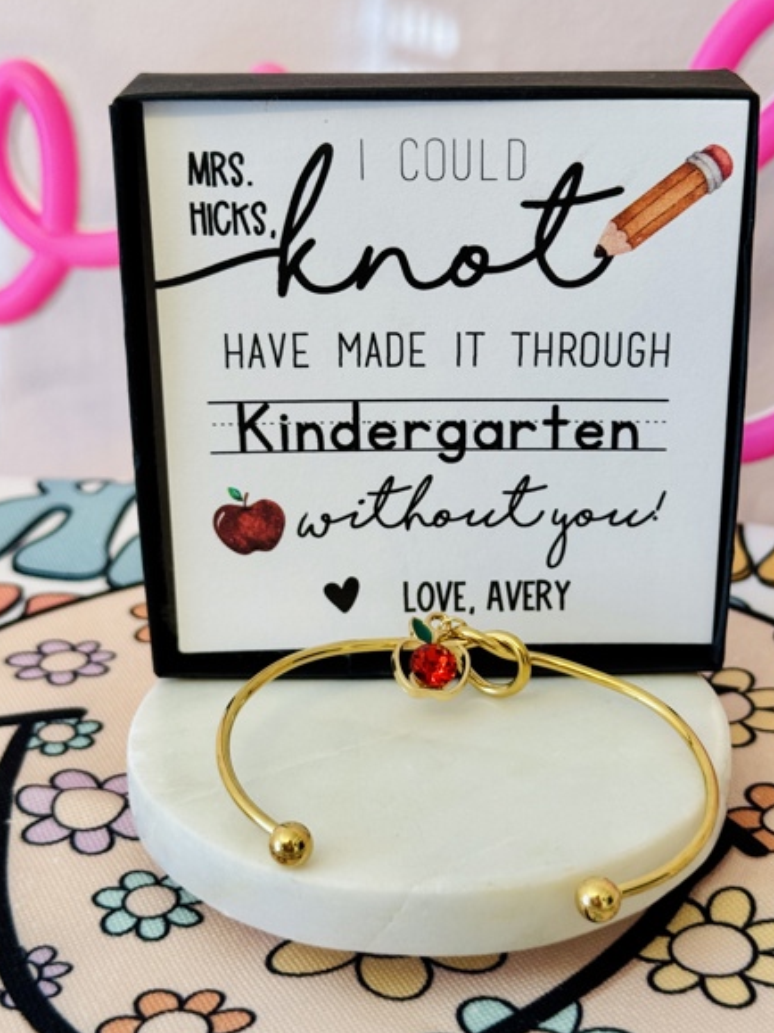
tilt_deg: -22.0
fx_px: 1730
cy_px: 576
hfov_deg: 25.2
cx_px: 449
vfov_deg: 33.2
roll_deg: +0.2
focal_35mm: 58
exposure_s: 1/60
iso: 64
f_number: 1.78
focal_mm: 6.76
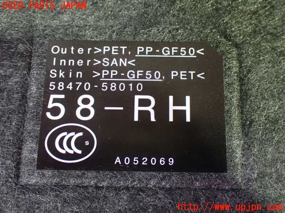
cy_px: 106
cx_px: 142
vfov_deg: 35.1
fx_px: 338
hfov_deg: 45.8
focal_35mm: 41
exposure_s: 1/30
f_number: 2.8
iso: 1600
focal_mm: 7.31
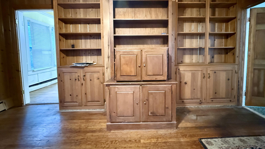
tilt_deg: -3.6
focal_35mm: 17
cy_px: 61
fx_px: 119
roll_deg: +0.6
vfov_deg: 63.4
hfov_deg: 95.7
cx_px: 143
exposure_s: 1/30
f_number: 2.2
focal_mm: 2.22
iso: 1250
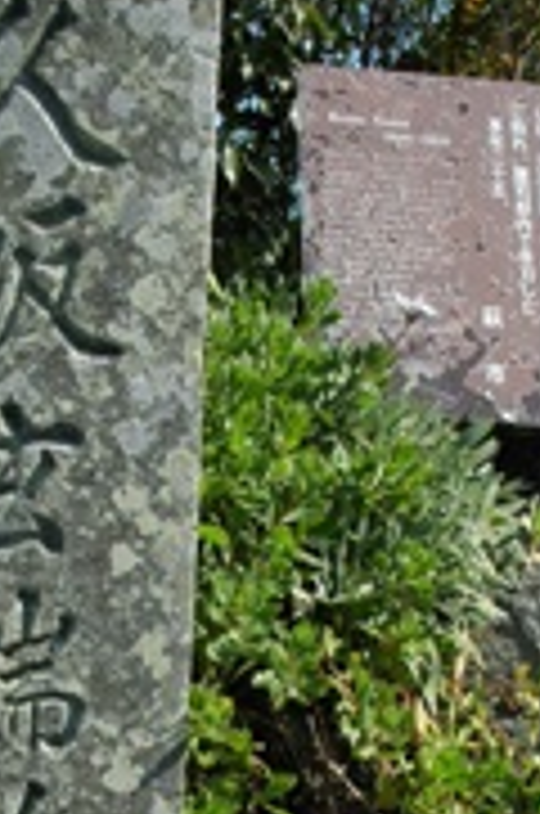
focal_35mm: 67
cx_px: 158
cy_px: 724
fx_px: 1513
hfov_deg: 20.1
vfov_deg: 29.0
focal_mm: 18
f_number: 8
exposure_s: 1/250
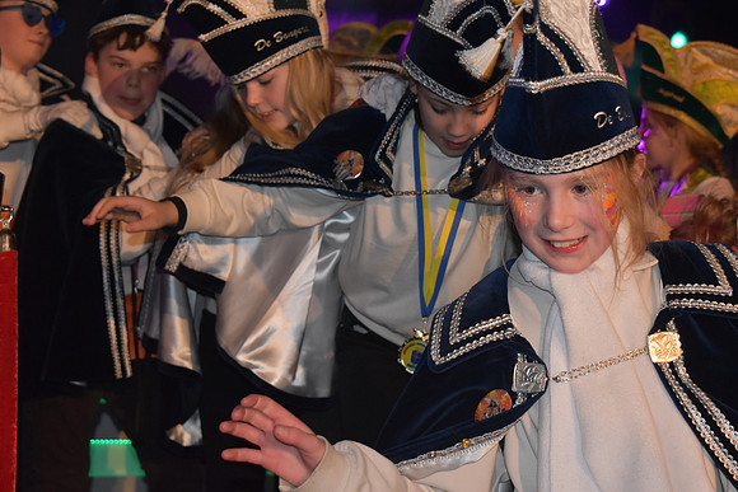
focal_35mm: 72
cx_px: 369
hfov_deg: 28.1
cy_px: 246
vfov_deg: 18.9
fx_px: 1476
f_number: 5.3
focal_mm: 48
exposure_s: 1/125
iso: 1600
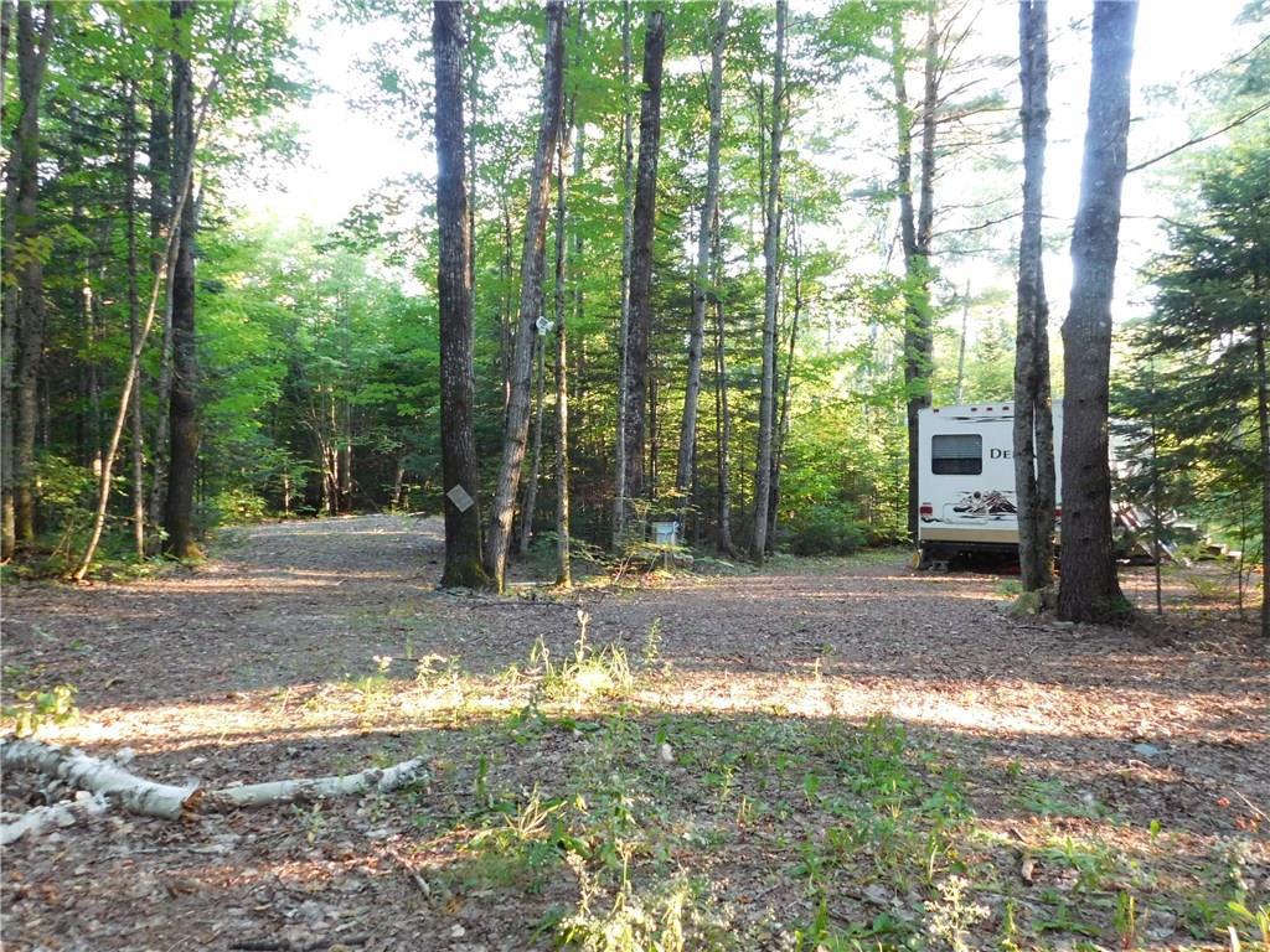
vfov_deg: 46.8
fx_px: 1101
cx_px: 635
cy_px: 476
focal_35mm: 30
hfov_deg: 60.0
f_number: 3.2
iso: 400
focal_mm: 5.3
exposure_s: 1/30
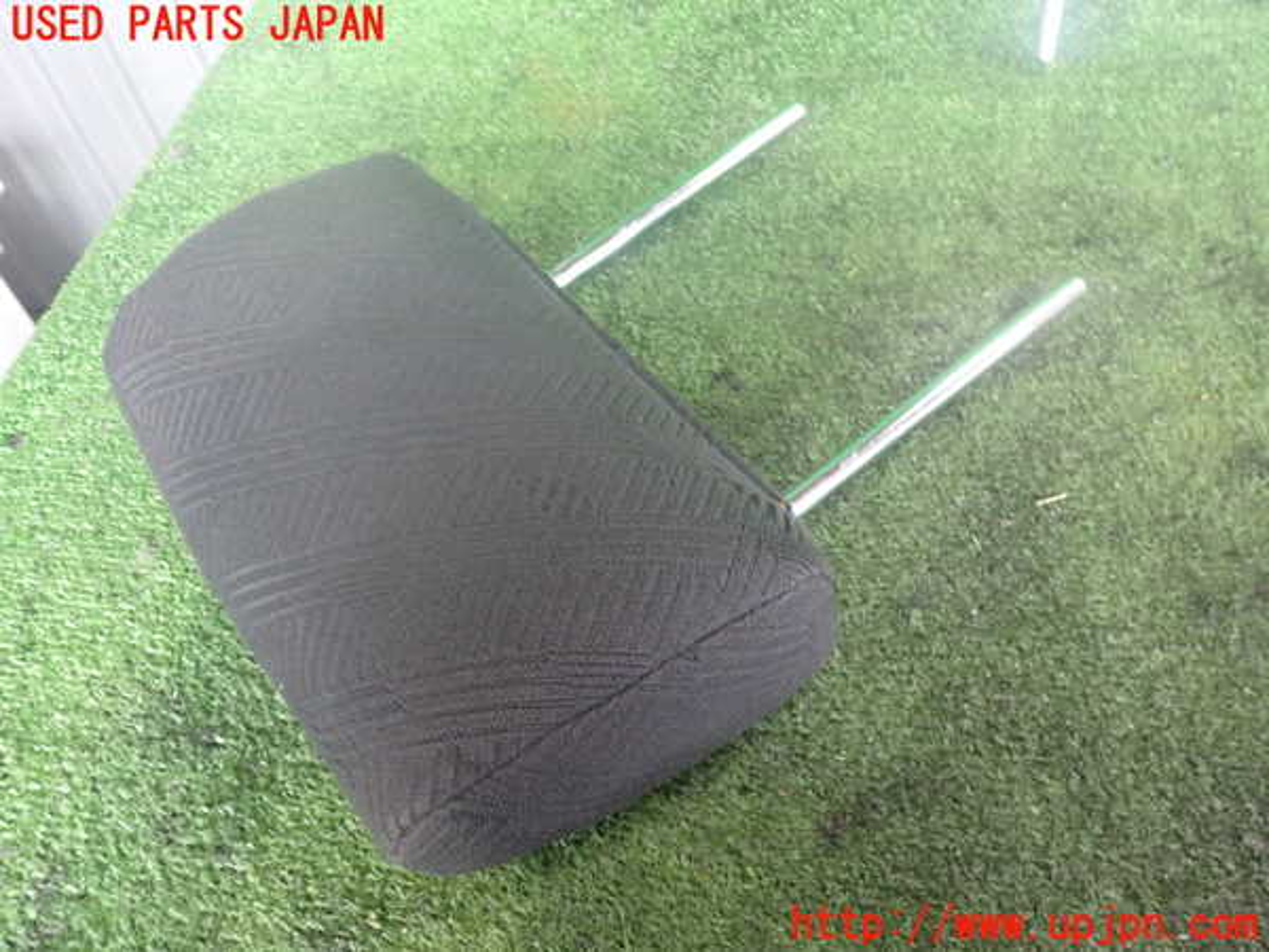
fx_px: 1100
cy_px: 476
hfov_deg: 60.0
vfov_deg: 46.8
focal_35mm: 30
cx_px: 634
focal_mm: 5.4
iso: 640
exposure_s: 1/30
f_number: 2.3
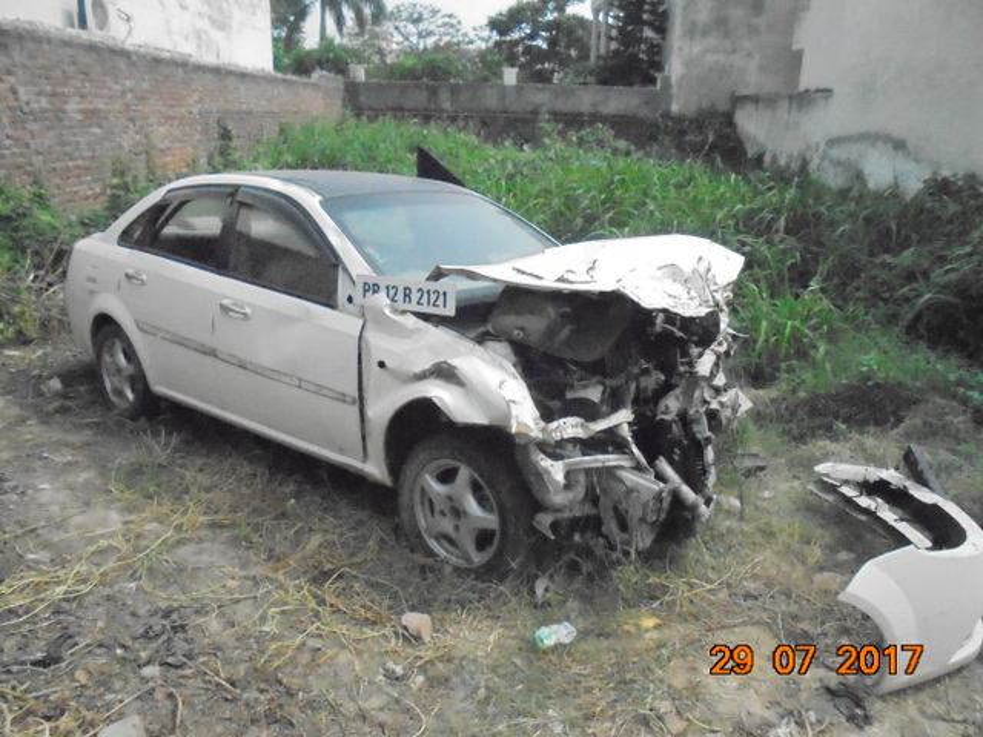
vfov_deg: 53.1
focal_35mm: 26
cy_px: 368
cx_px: 492
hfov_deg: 67.3
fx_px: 738
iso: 1600
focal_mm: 4.6
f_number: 11.5
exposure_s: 1/800
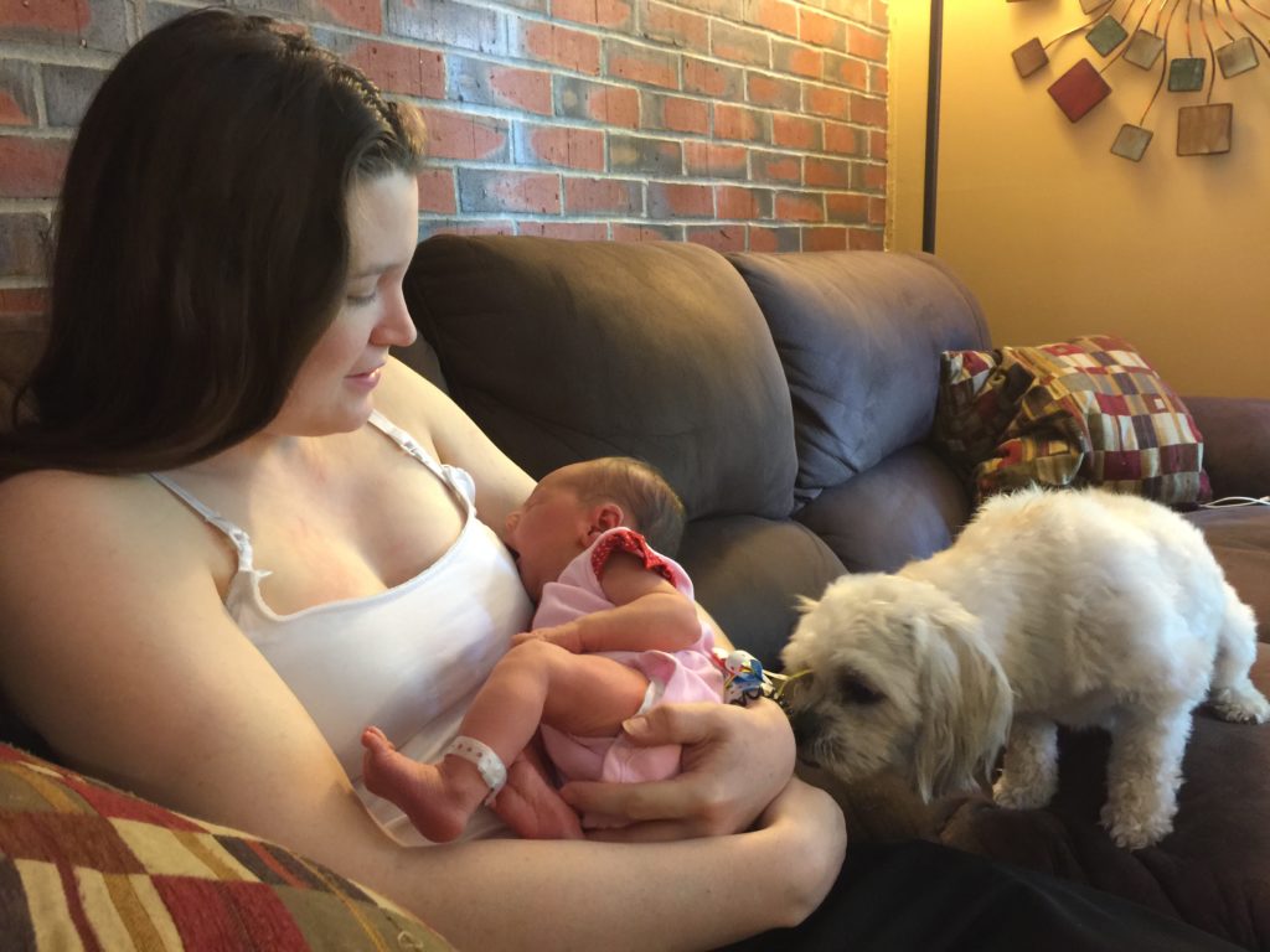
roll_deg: +0.5
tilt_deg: -10.9
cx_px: 635
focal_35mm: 29
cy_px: 476
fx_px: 1064
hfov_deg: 61.7
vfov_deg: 48.2
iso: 64
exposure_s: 1/4
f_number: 2.2
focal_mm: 4.15
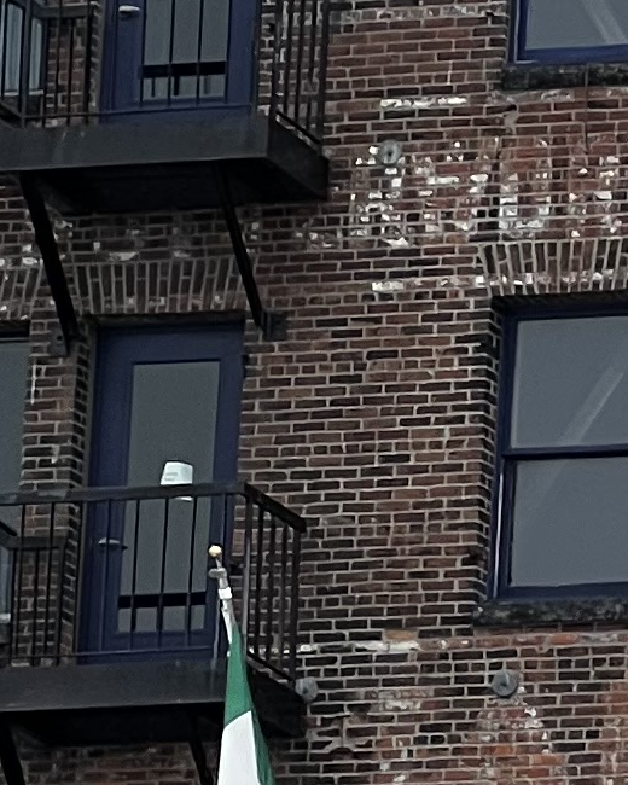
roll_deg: -2.0
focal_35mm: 466
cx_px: 1734
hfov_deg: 3.3
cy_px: 769
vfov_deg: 4.1
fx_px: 10827
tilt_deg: +12.5
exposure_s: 1/763
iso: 32
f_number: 2.8
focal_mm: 9
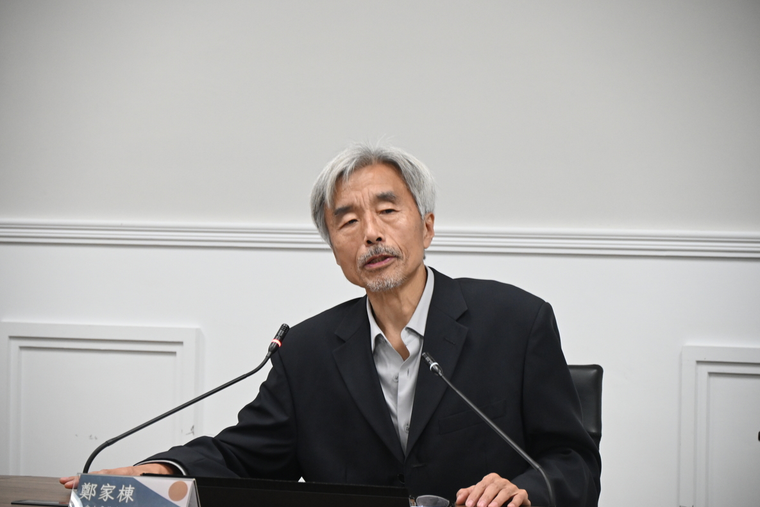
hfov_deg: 12.9
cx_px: 376
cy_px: 254
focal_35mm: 160
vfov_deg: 8.6
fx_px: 3367
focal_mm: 105
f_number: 6
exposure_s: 1/125
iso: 2000
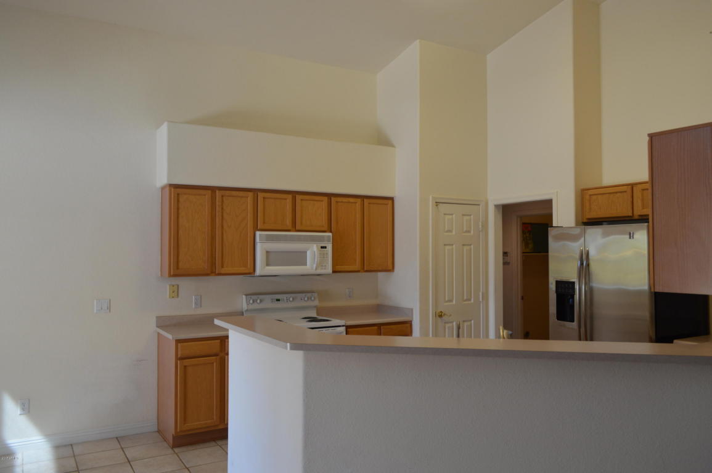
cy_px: 236
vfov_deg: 47.9
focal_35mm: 27
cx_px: 356
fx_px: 534
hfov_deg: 67.4
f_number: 5
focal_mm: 18
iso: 400
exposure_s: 1/100
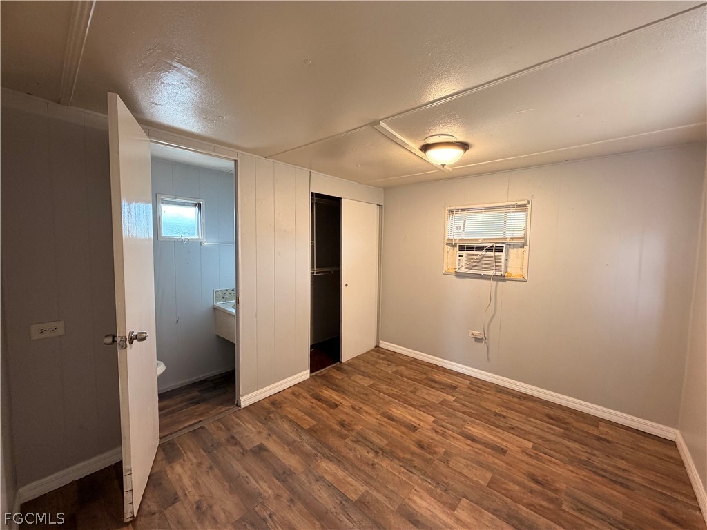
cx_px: 354
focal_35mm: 14
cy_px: 265
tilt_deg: -4.6
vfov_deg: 85.7
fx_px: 286
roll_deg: -0.2
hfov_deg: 102.1
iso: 200
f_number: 2.2
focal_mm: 2.22
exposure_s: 1/60
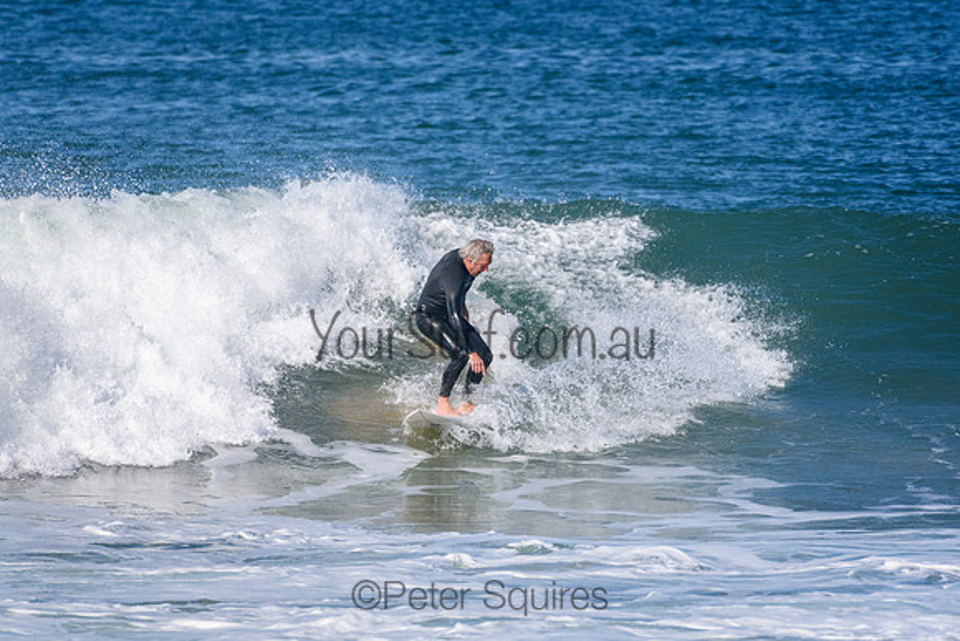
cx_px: 480
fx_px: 20006
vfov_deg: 1.8
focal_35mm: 750
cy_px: 320
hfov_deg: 2.7
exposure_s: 1/4000
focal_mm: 500
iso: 560
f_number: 5.6
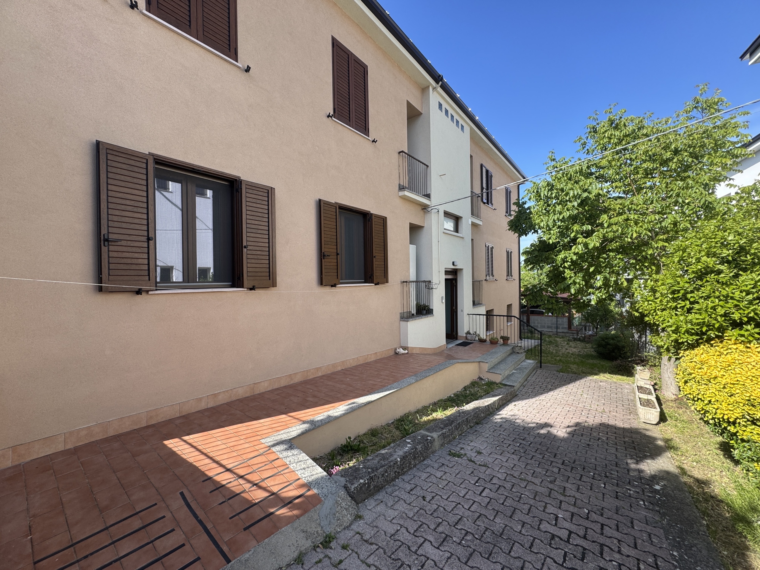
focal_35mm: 14
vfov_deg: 85.7
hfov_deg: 102.1
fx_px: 307
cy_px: 285
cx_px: 380
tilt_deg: -2.9
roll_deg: +1.2
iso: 40
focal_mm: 2.22
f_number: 2.2
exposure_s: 1/488
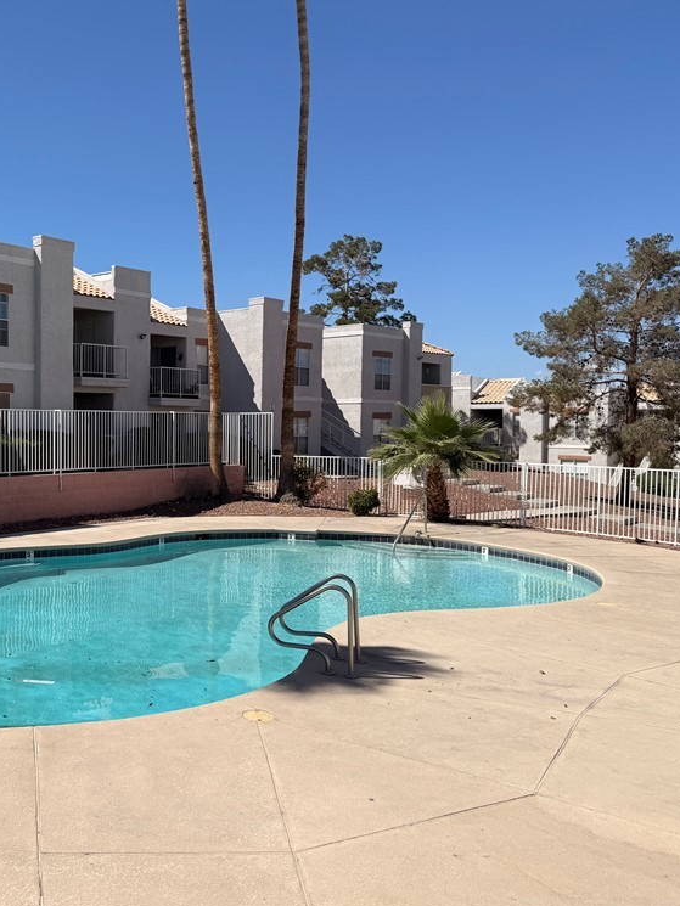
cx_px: 111
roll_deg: -1.7
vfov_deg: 55.3
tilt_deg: -2.2
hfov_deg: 40.7
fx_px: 864
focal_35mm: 33
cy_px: 446
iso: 80
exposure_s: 1/8130
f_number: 1.78
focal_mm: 6.76
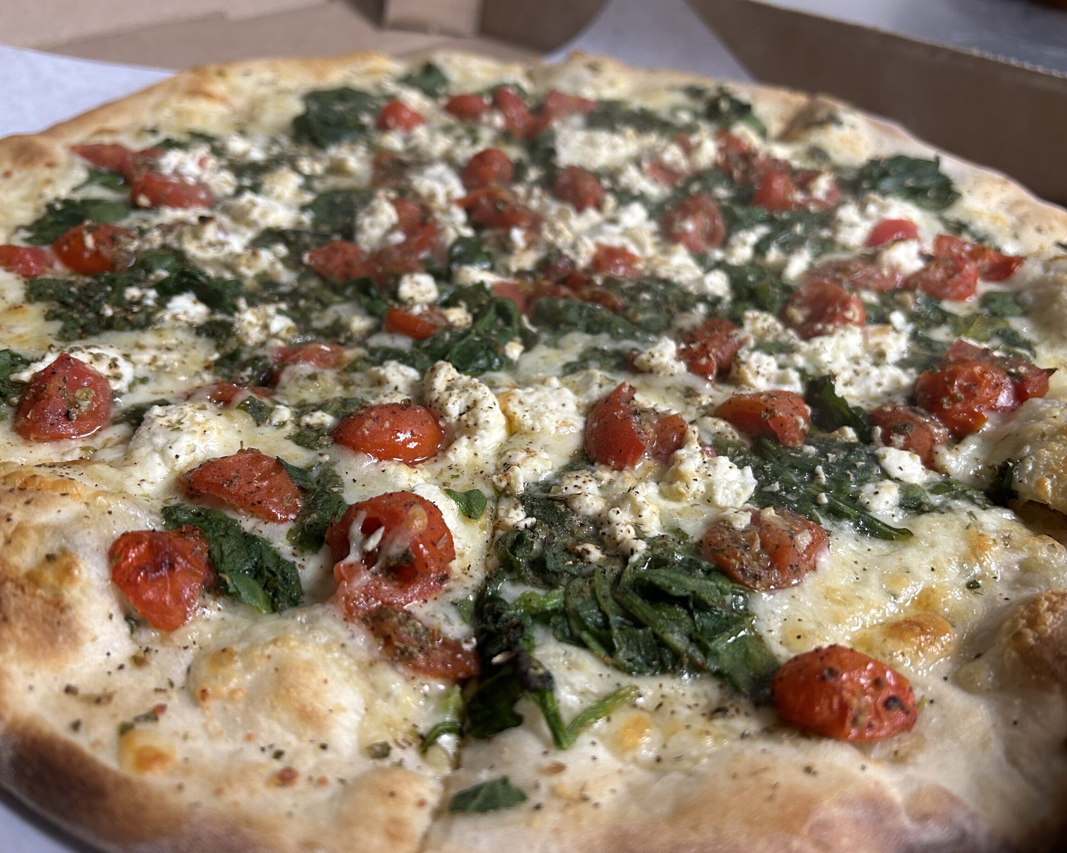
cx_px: 547
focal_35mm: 28
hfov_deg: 62.2
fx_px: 884
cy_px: 437
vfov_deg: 51.5
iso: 160
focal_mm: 5.7
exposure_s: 1/60
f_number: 1.5
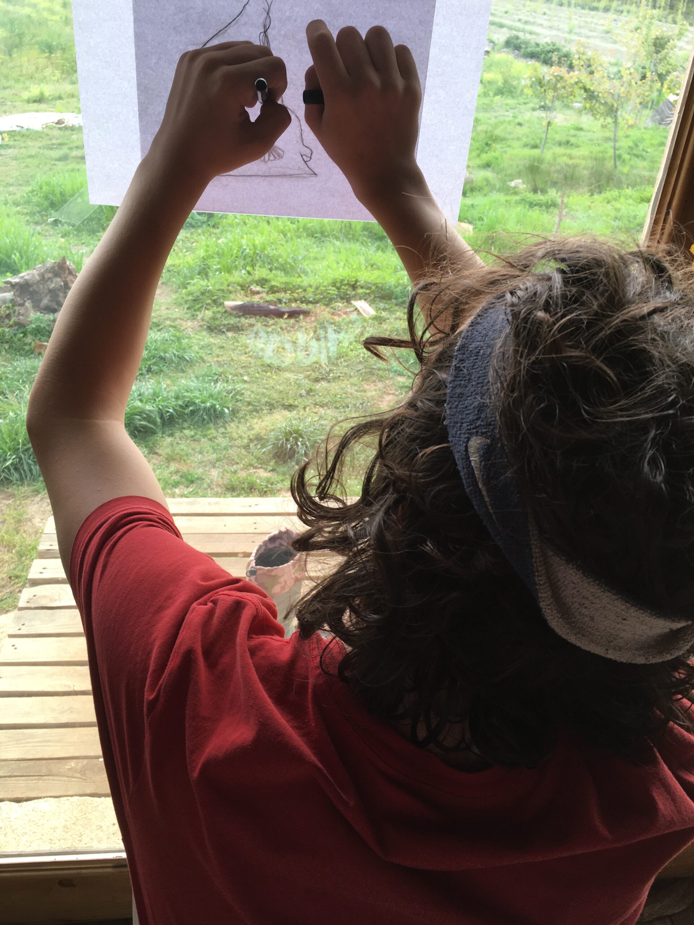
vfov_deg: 61.7
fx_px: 775
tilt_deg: -32.4
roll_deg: -3.3
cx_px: 347
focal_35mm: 29
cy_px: 462
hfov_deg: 48.2
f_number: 2.2
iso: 25
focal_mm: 4.15
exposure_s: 1/50
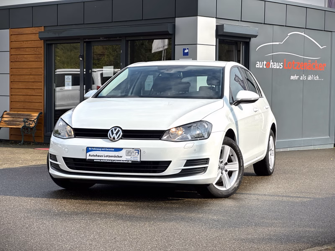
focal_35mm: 77
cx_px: 168
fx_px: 745
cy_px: 126
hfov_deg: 25.3
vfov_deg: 19.1
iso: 32
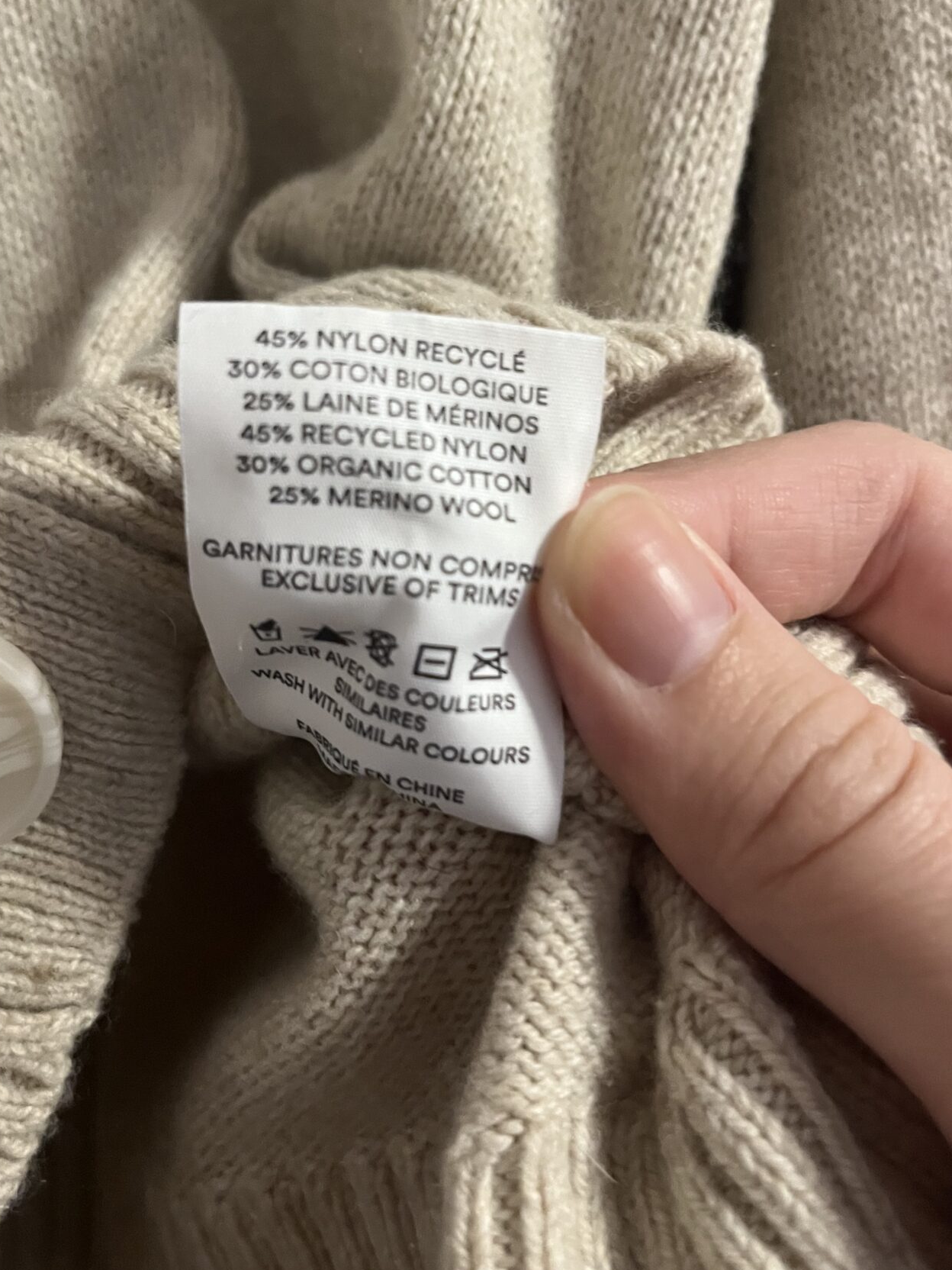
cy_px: 559
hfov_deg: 44.2
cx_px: 478
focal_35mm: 32
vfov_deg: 56.7
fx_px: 1173
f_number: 1.6
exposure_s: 1/40
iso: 500
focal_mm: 5.1
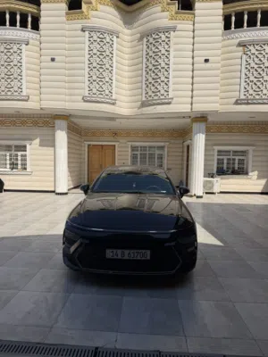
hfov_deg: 56.8
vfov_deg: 71.6
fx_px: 248
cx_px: 134
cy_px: 178
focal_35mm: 24
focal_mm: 6.76
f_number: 1.78
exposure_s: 1/9091
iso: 80
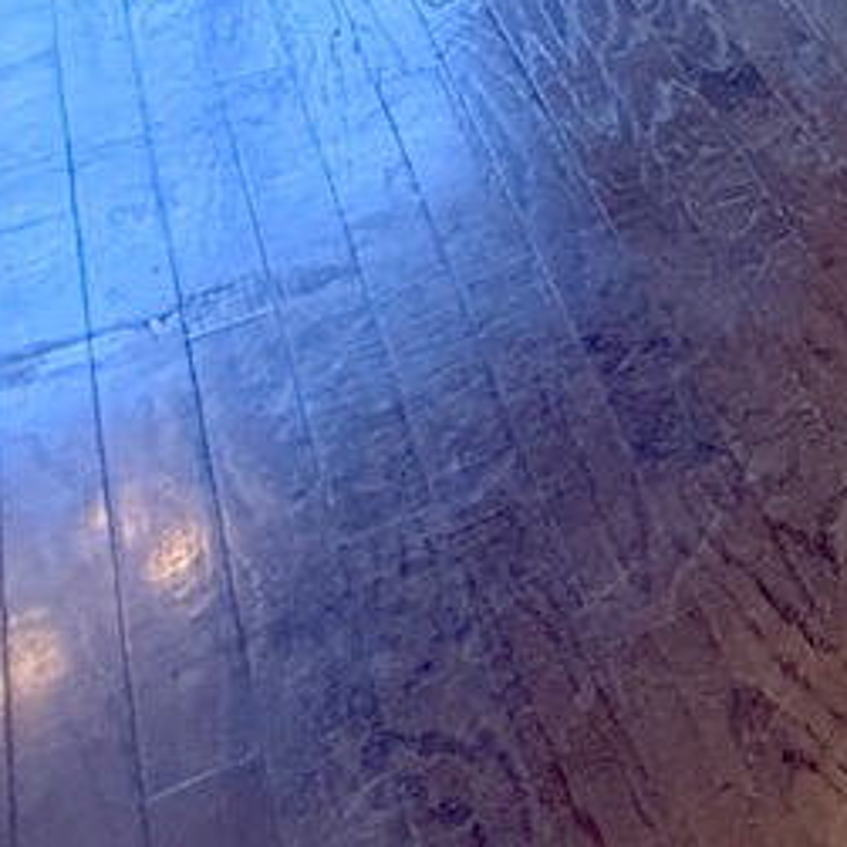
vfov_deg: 16.4
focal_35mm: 79
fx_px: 2187
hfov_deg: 12.9
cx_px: 2291
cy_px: -877
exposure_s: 1/120
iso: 200
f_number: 2.2
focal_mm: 2.22
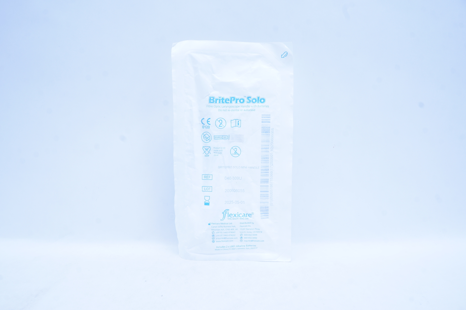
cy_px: 155
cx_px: 233
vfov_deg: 47.8
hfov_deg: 67.4
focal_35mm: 27
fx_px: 349
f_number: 13
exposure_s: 1/13
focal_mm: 18
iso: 400
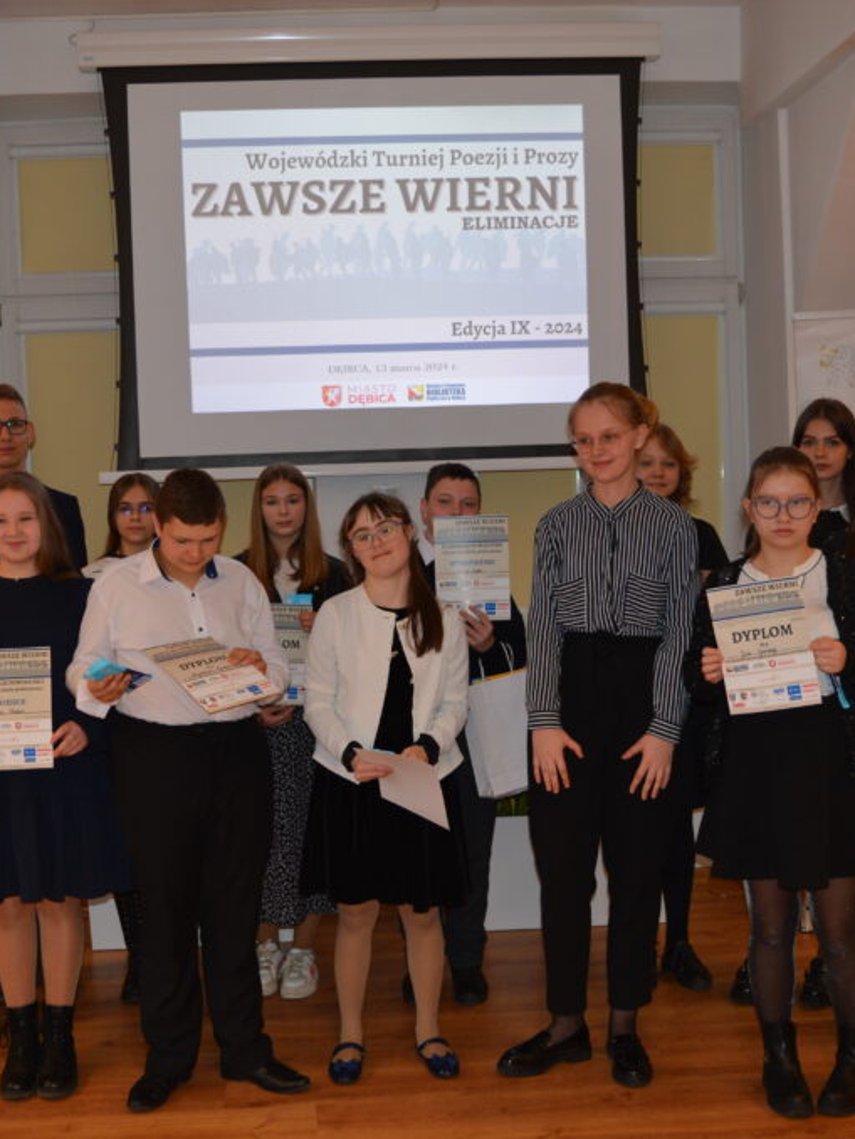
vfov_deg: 41.5
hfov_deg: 31.7
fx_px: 1505
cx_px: 361
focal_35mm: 46
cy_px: 572
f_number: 3.8
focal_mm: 21
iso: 400
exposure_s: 1/80
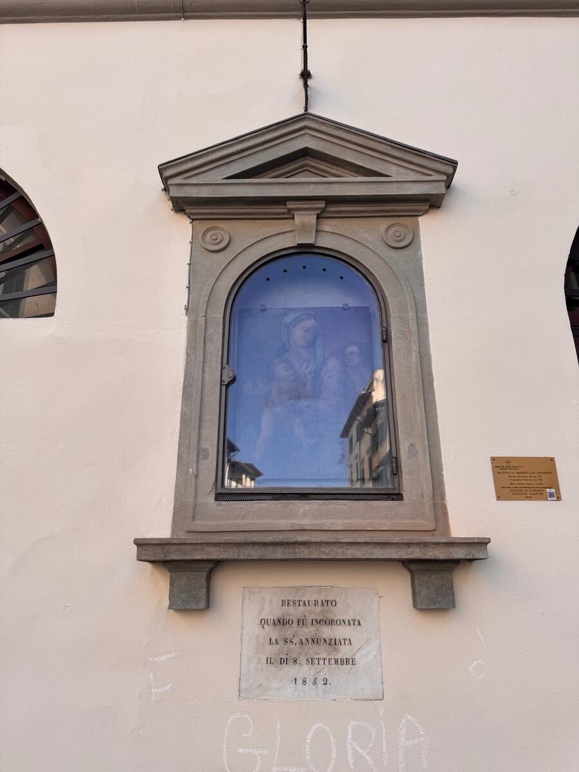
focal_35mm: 24
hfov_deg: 56.8
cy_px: 386
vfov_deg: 71.6
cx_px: 290
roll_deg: +0.0
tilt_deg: +19.7
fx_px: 535
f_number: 1.78
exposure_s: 1/1131
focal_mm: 6.76
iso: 80
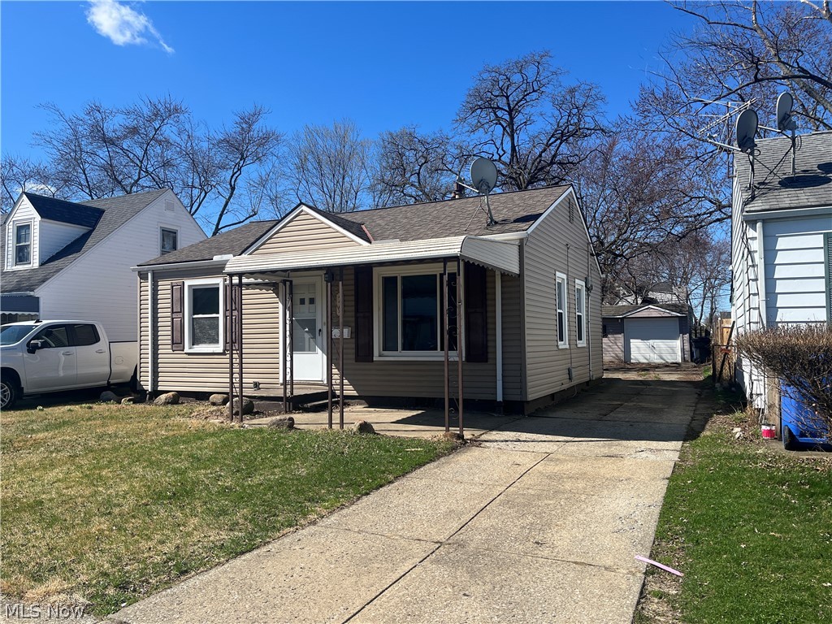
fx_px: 625
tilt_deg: +3.3
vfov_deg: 53.1
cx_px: 416
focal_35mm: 26
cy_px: 312
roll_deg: +1.0
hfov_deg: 67.3
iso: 50
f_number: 1.6
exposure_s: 1/3215
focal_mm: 5.1
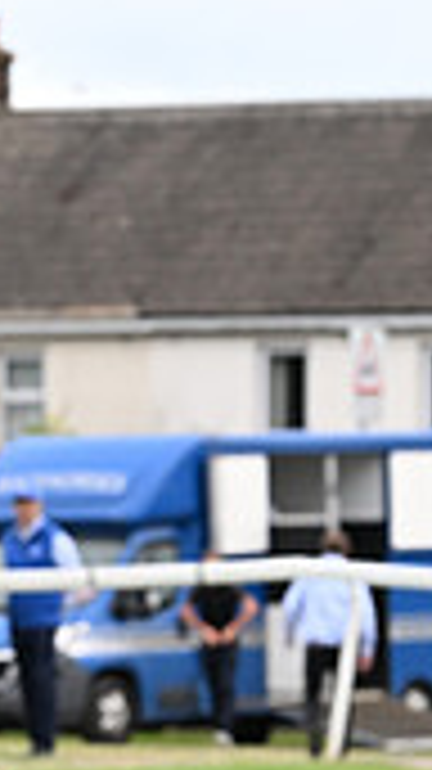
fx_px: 9749
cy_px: 698
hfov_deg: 2.5
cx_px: -729
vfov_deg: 4.5
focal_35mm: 478
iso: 640
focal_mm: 135
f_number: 5.6
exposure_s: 1/800
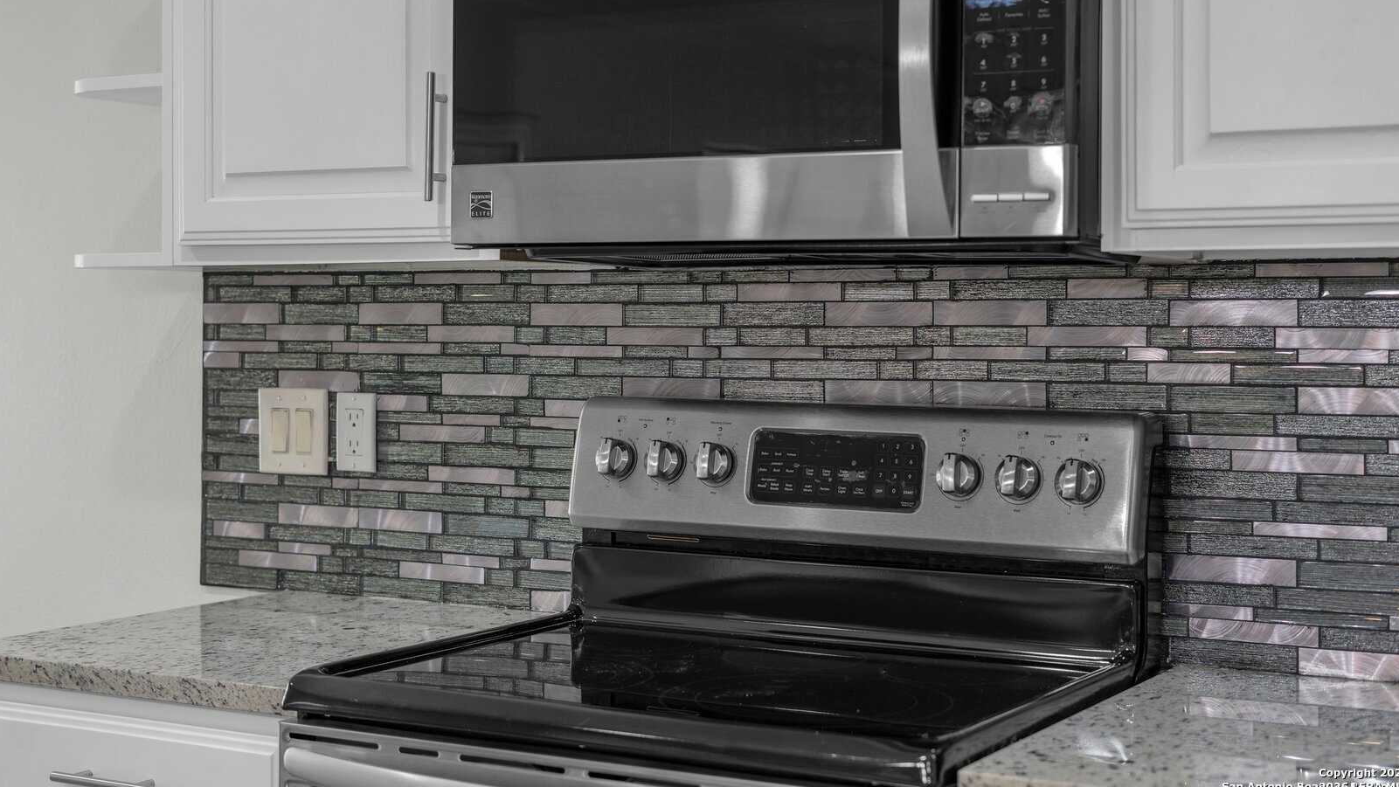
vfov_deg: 22.6
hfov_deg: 39.2
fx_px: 1966
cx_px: 703
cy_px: 322
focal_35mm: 53
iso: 125
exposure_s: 1/20
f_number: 3.5
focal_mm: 50
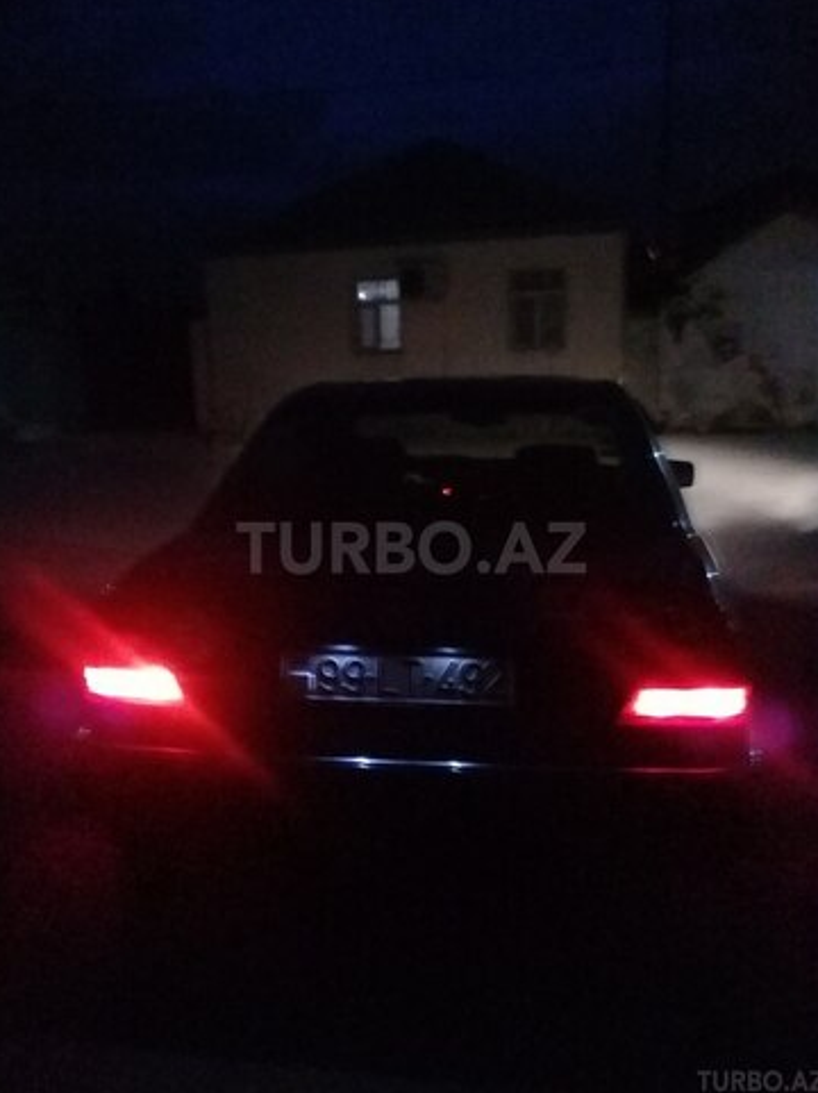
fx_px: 1010
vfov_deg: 56.9
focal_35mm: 32
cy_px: 548
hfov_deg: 44.1
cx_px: 411
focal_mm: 3.3
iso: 1250
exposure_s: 1/17
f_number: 2.2
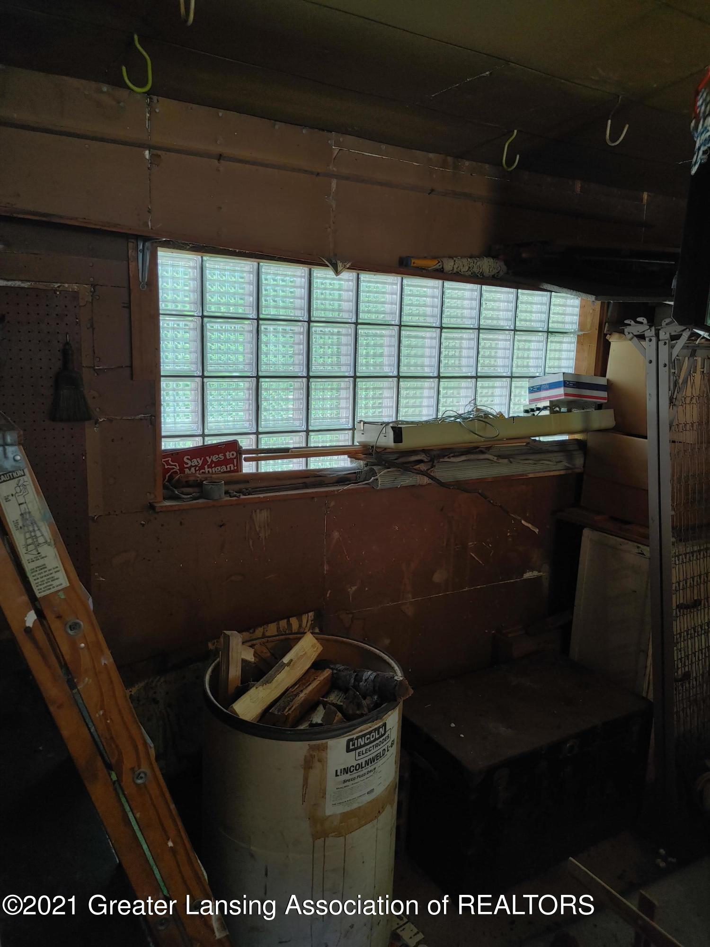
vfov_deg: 67.3
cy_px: 474
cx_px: 355
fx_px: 711
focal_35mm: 26
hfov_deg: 53.1
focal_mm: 5.58
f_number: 1.8
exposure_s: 1/40
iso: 150
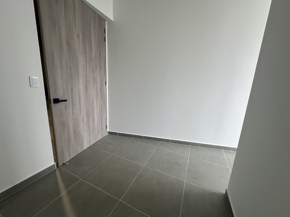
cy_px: 108
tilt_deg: -7.7
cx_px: 145
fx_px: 117
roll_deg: -2.0
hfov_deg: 102.1
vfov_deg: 85.7
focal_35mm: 14
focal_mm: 2.22
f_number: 2.2
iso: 100
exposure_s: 1/99
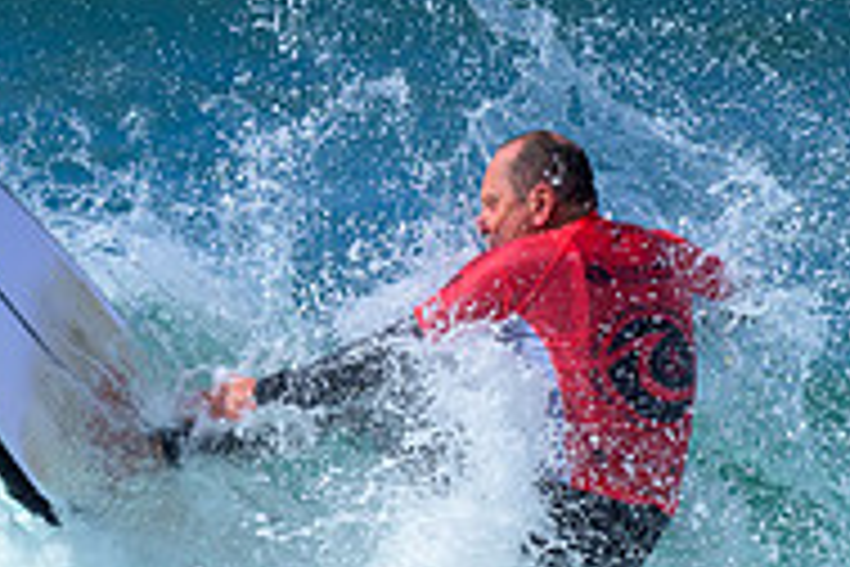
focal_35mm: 2932
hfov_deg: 0.7
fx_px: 69222
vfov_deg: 0.5
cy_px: 864
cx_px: 378
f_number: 6.3
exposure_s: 1/2000
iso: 180
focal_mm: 800
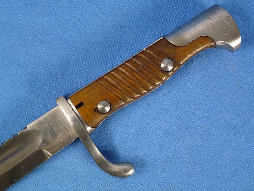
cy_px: 96
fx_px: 521
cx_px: 127
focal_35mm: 71
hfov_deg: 27.4
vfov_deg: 20.7
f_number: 4.7
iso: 400
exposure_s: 1/60
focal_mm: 12.7
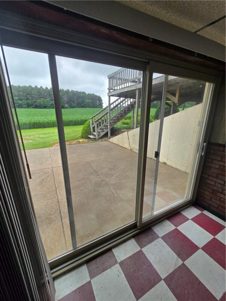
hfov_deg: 89.9
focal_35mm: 13
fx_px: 113
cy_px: 150
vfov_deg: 106.2
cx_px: 113
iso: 100
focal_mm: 2.2
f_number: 2.2
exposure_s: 1/719
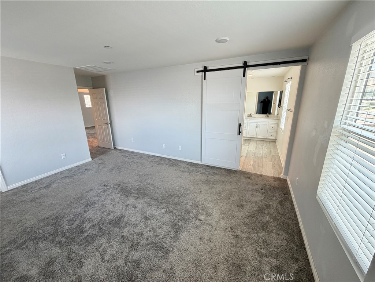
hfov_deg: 102.1
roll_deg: +1.6
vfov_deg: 85.7
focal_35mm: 14
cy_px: 141
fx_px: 152
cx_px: 188
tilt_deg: -13.2
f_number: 2.2
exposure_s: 1/121
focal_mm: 2.22
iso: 200
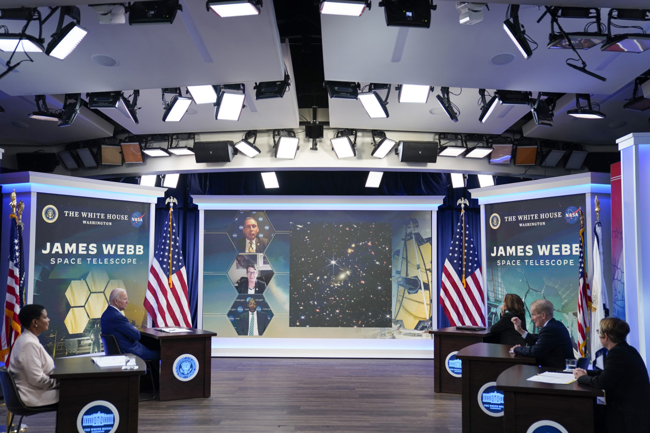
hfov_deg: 49.6
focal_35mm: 39
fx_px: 704
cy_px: 216
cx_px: 325
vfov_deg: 34.2
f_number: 2.8
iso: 1000
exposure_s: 1/250
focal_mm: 39
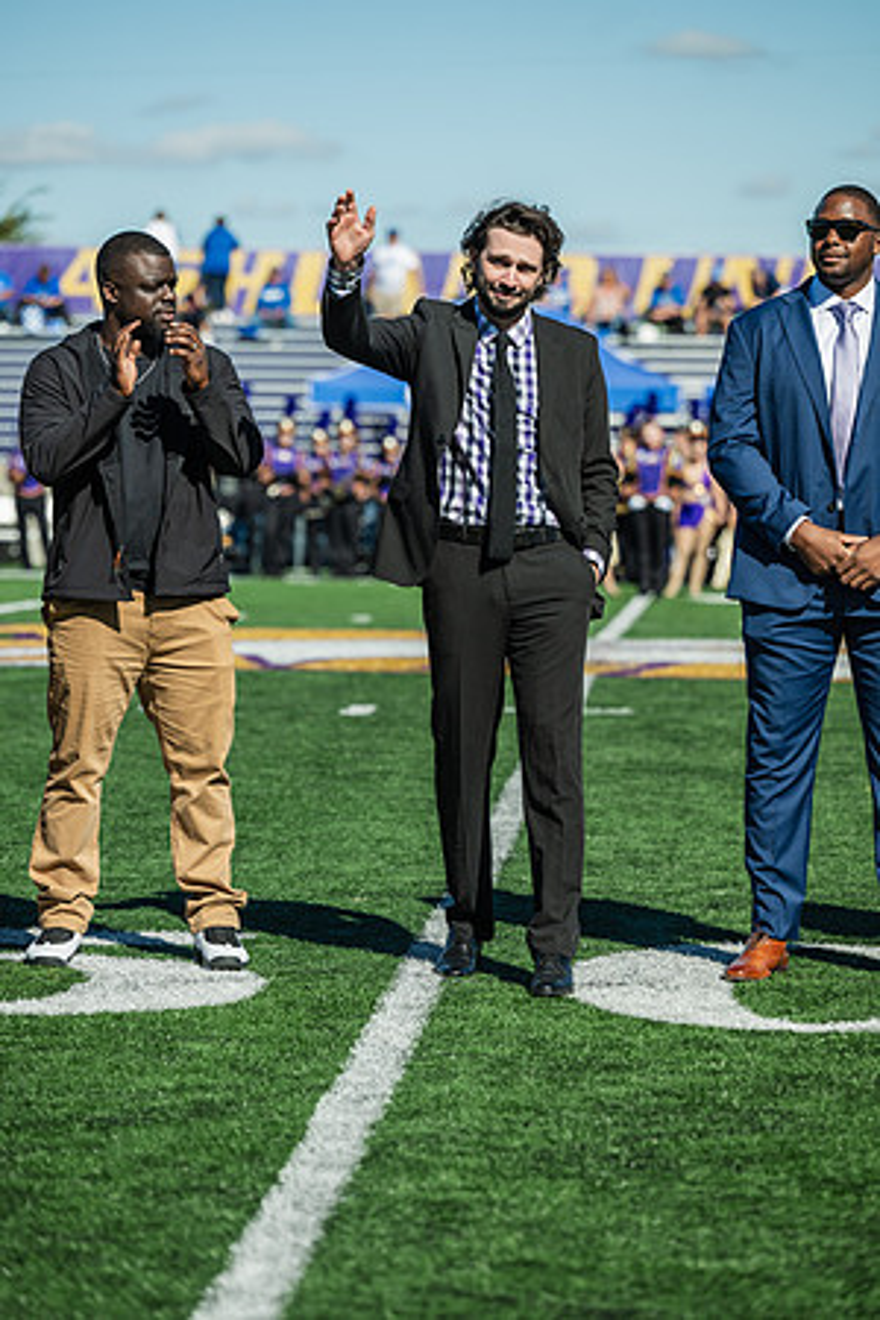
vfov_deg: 15.2
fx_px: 4950
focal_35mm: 135
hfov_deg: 10.2
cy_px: 660
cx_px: 440
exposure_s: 1/1250
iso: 100
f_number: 3.5
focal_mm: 135
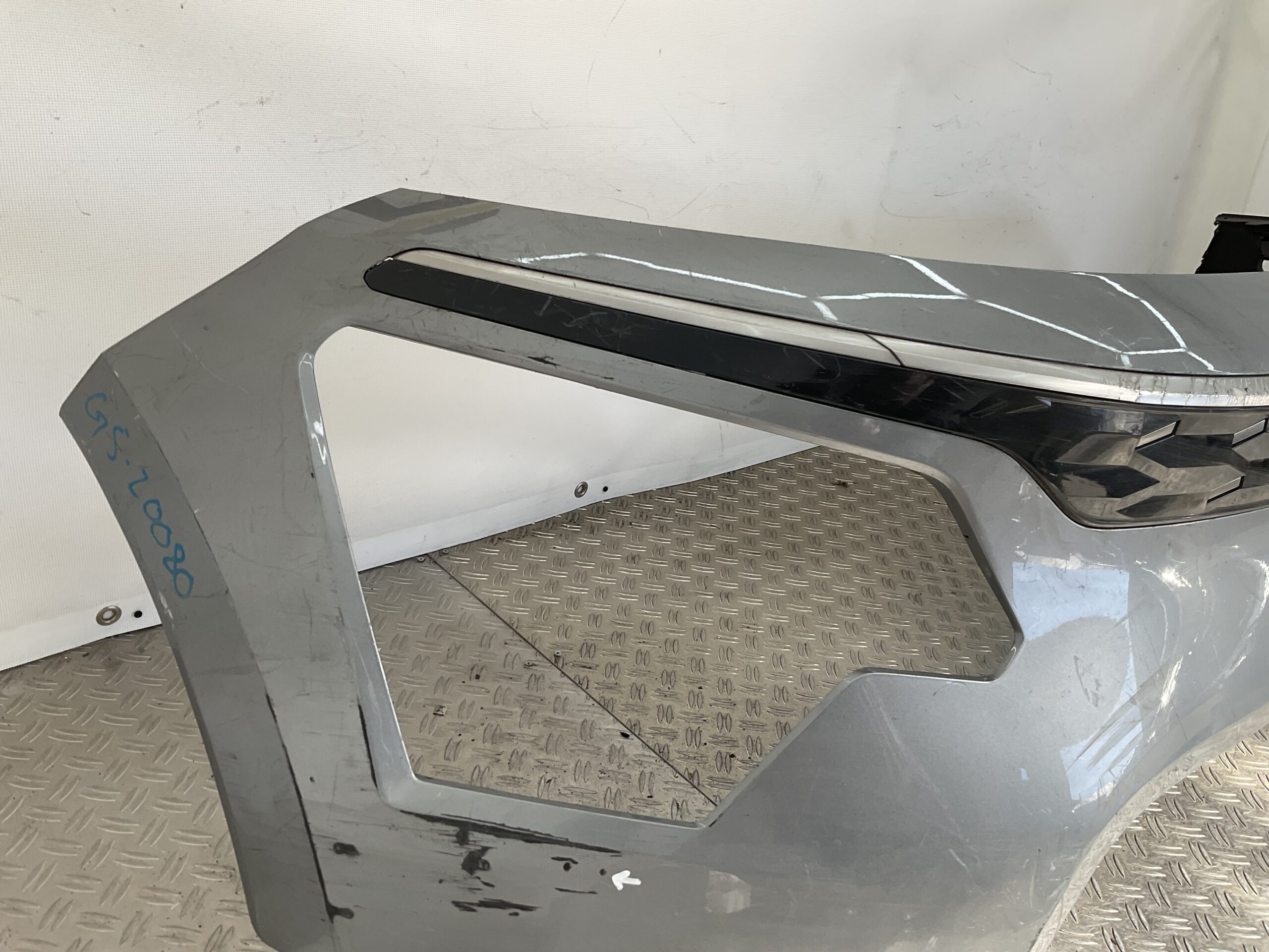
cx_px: 634
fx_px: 1063
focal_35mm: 29
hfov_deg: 61.7
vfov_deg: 48.2
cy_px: 476
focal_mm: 3
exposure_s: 1/283
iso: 16
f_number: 1.8
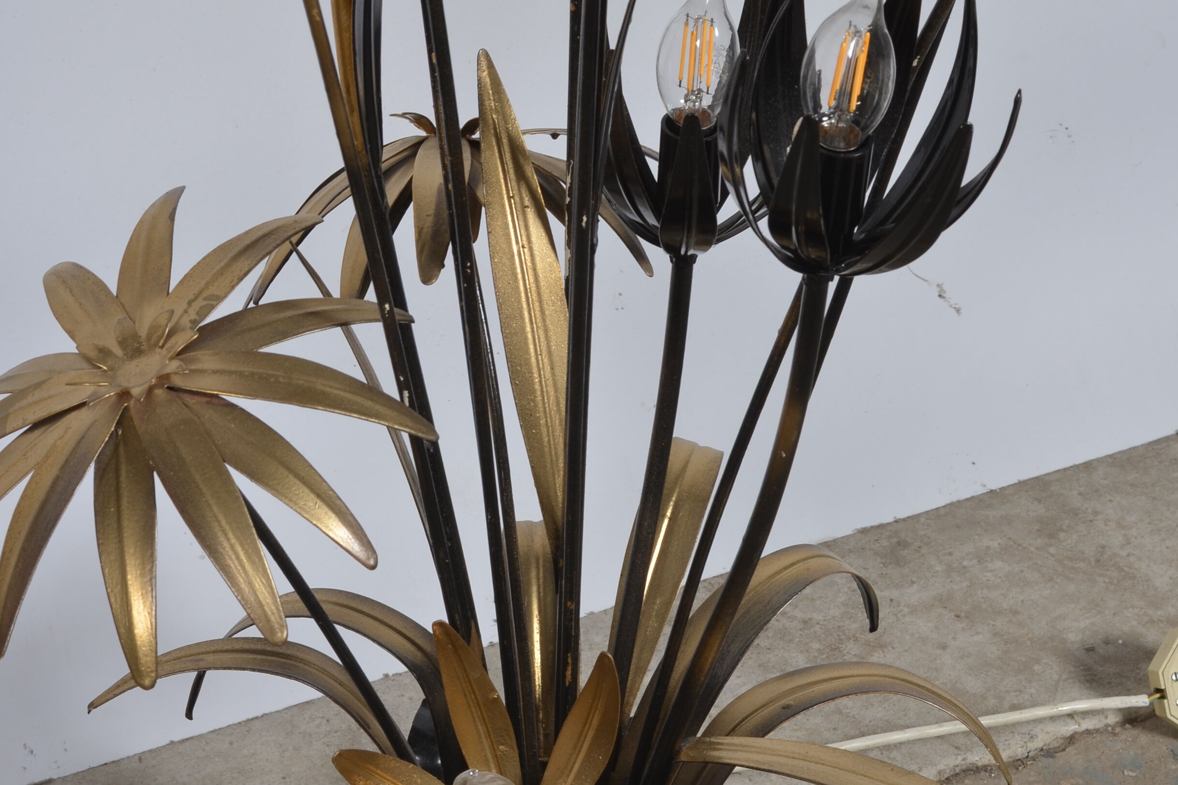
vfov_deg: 12.0
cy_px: 488
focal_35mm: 114
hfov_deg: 17.9
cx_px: 593
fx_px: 3730
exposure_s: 1/125
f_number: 11
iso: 100
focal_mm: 50
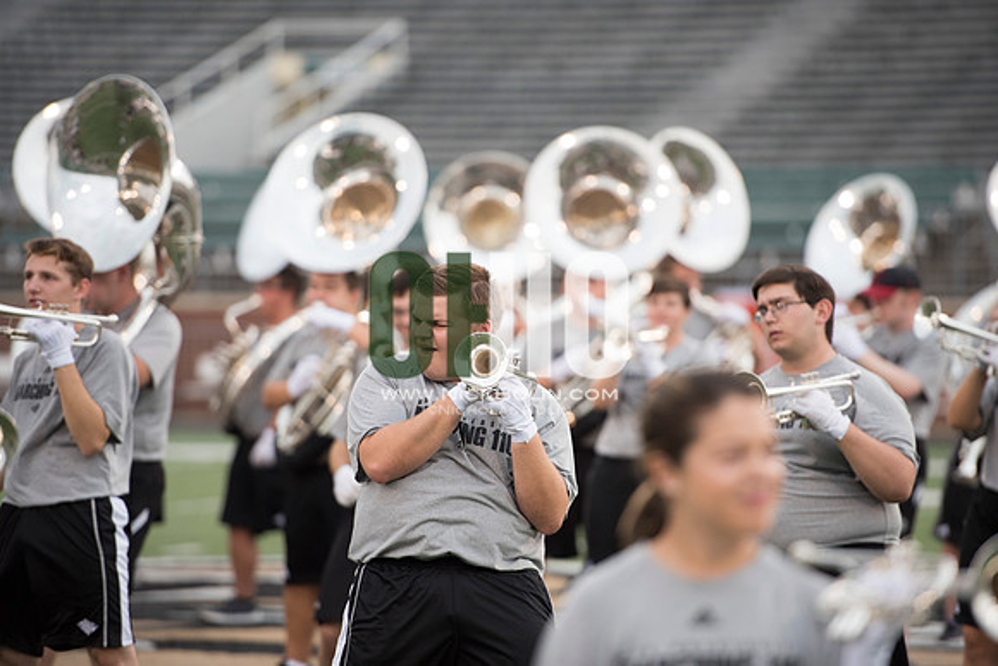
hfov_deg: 10.3
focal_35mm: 200
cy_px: 333
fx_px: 5545
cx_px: 499
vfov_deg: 6.9
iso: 1000
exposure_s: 1/1250
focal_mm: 200
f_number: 2.8
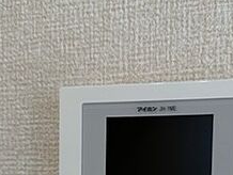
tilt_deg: -2.7
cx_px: 165
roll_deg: -0.4
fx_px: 445
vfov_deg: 20.6
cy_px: 219
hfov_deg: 29.1
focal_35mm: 66
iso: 100
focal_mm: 6.86
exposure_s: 1/120
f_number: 1.78
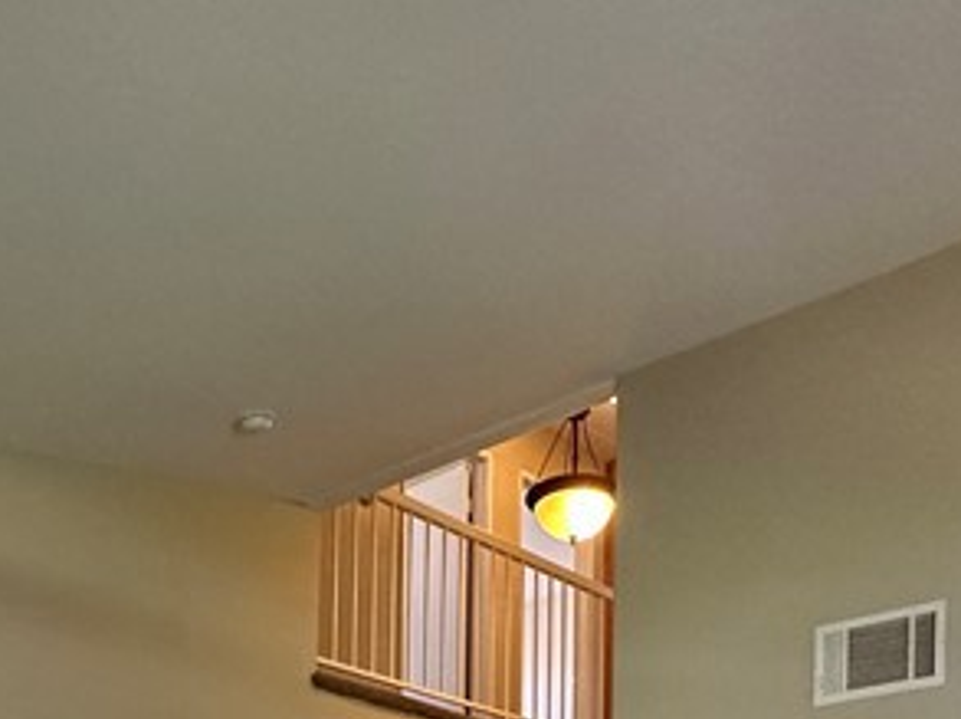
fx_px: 1359
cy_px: 1090
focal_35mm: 49
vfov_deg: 23.5
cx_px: 348
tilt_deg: -2.1
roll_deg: -0.6
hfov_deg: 38.6
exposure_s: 1/120
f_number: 2.2
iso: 320
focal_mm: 2.22
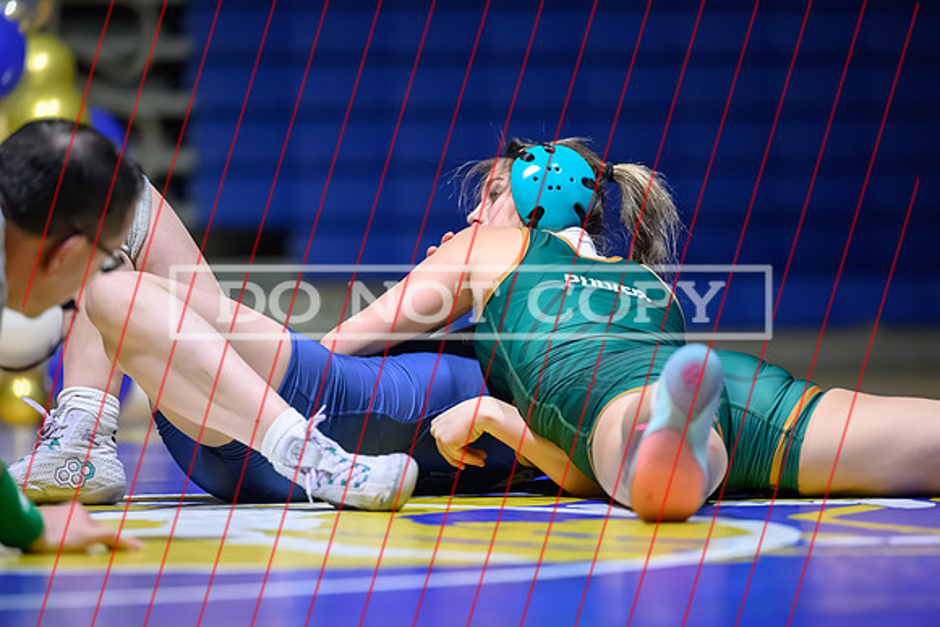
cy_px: 314
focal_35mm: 208
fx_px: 5438
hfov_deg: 9.9
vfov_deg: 6.6
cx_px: 484
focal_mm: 200
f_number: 2.8
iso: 8000
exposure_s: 1/640
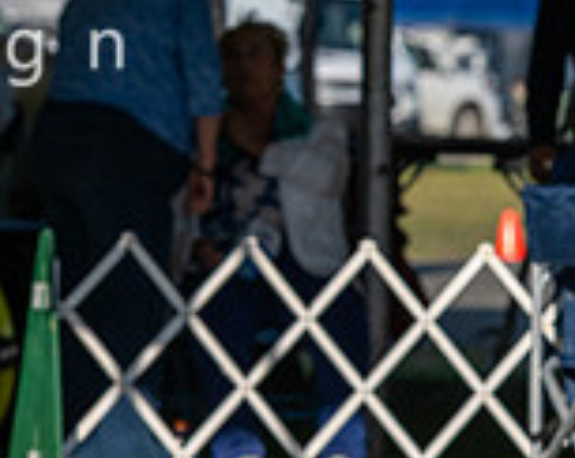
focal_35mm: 448
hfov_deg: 4.3
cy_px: 180
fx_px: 7614
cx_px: -419
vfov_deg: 3.4
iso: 100
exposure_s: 1/1250
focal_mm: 108
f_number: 4.5
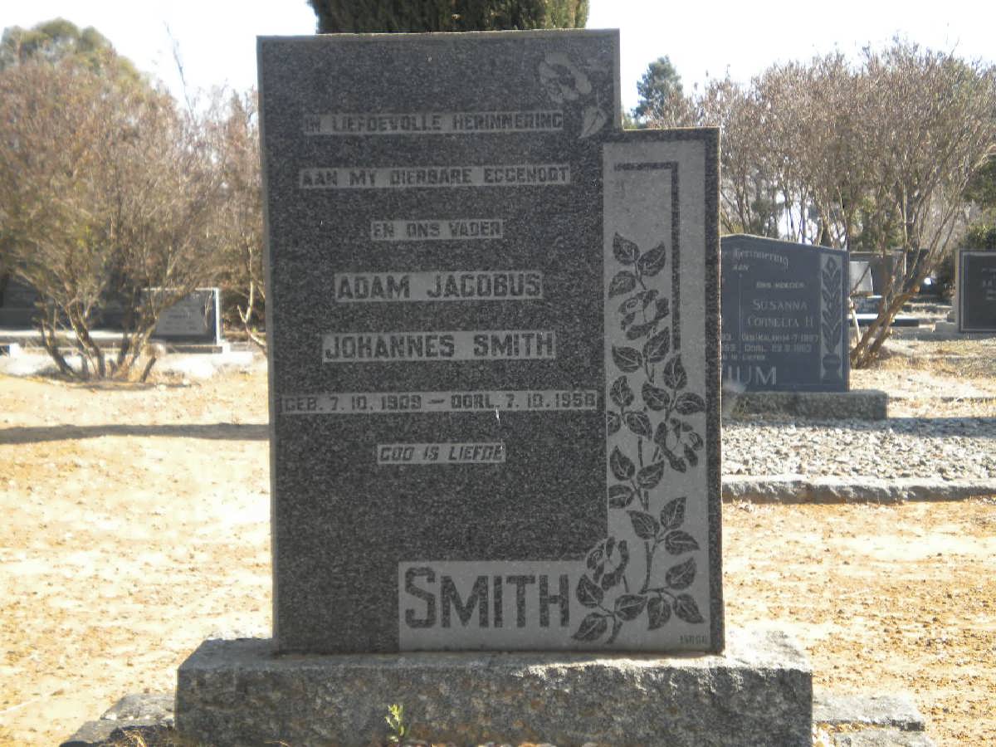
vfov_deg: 28.0
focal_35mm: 52
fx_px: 1496
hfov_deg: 36.8
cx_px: 498
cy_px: 374
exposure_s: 1/216
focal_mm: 9.3
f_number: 3.9
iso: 80
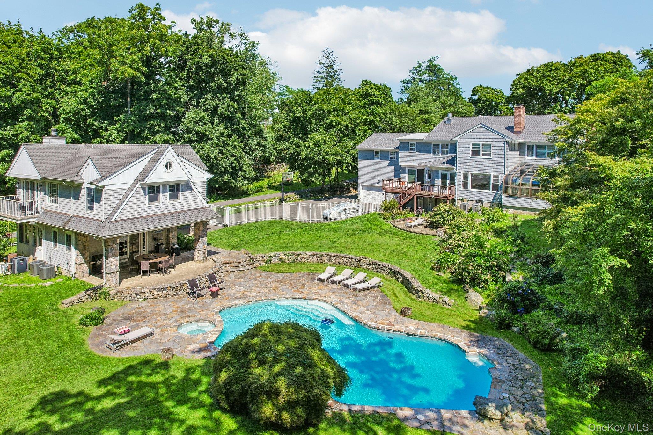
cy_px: 218
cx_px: 326
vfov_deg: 57.2
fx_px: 399
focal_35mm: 22
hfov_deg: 78.6
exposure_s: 1/1500
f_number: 2.8
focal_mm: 8.4
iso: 100
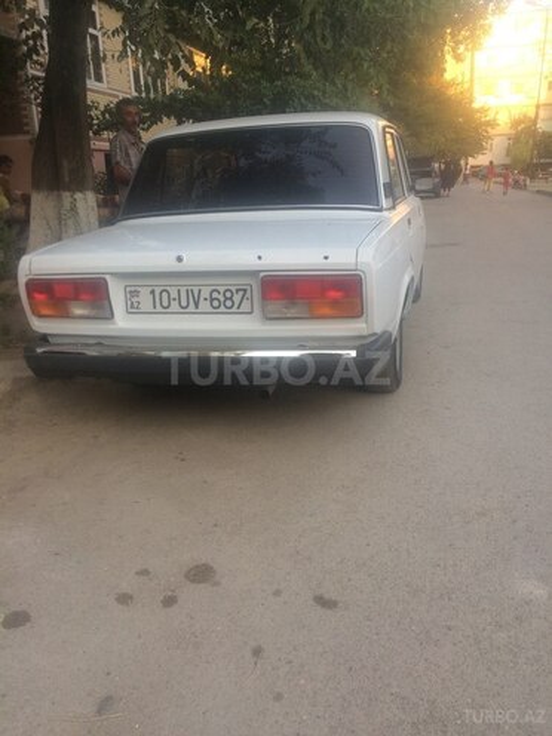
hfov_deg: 48.2
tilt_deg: -15.9
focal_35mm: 29
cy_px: 368
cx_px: 276
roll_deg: +1.9
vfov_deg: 61.7
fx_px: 617
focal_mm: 4.15
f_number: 2.2
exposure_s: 1/100
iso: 40
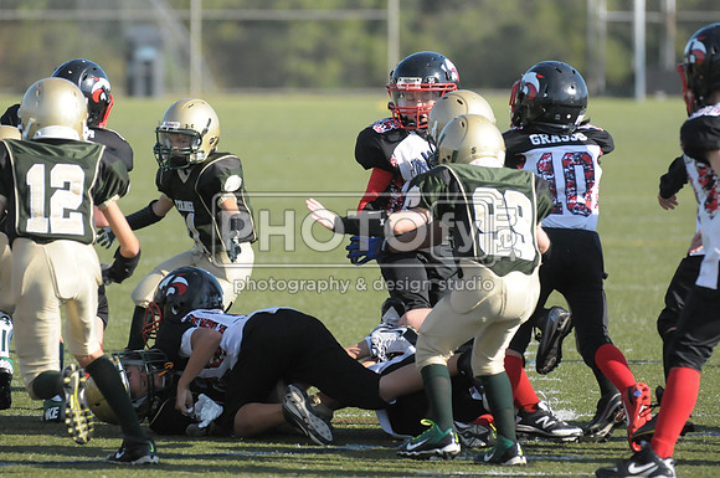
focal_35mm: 360
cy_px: 239
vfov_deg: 3.8
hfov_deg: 5.7
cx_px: 360
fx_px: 7190
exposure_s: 1/6400
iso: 1600
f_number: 4
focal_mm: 240
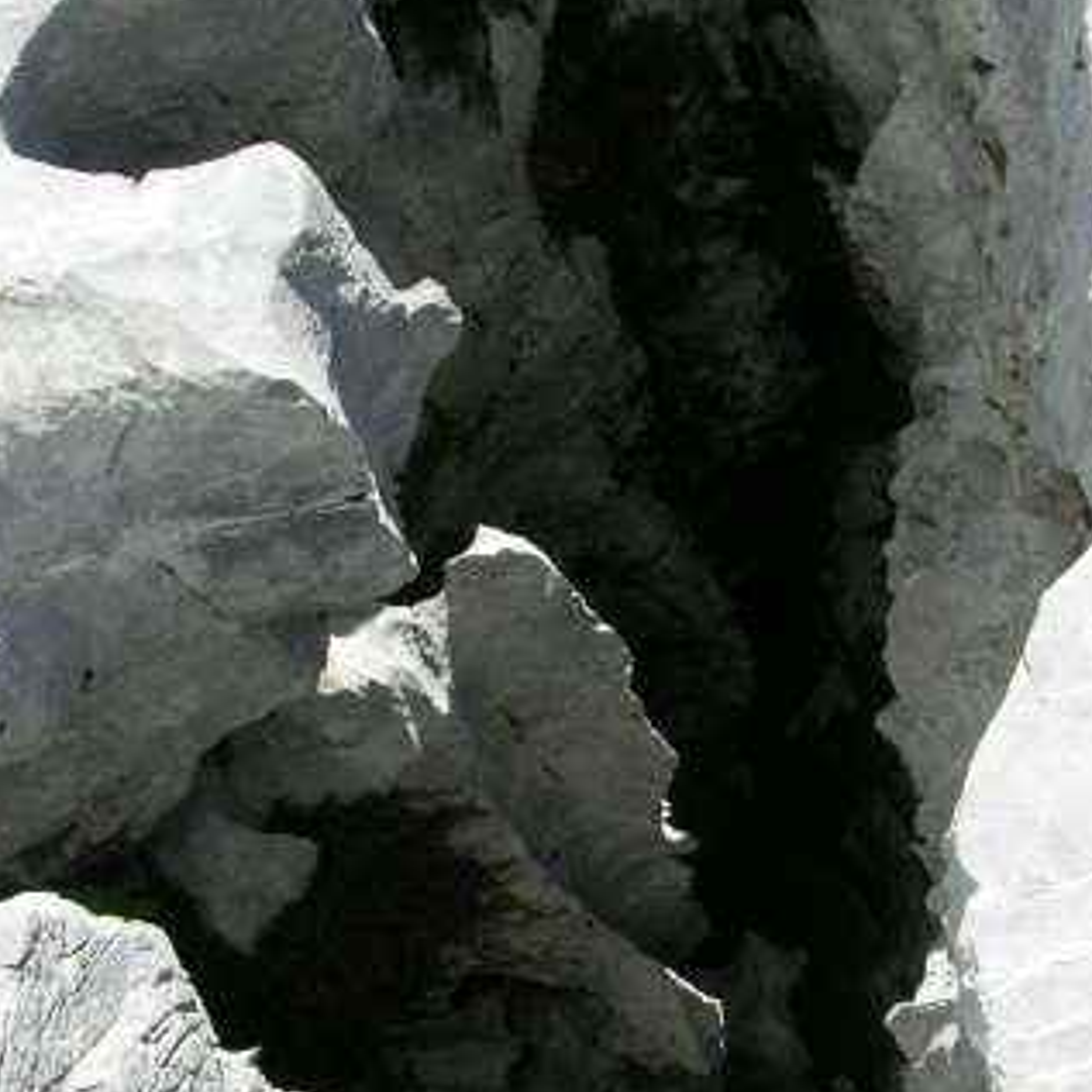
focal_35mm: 75
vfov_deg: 22.9
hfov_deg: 23.1
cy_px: 744
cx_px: 565
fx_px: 2677
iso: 50
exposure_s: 1/156
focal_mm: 8.9
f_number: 6.3
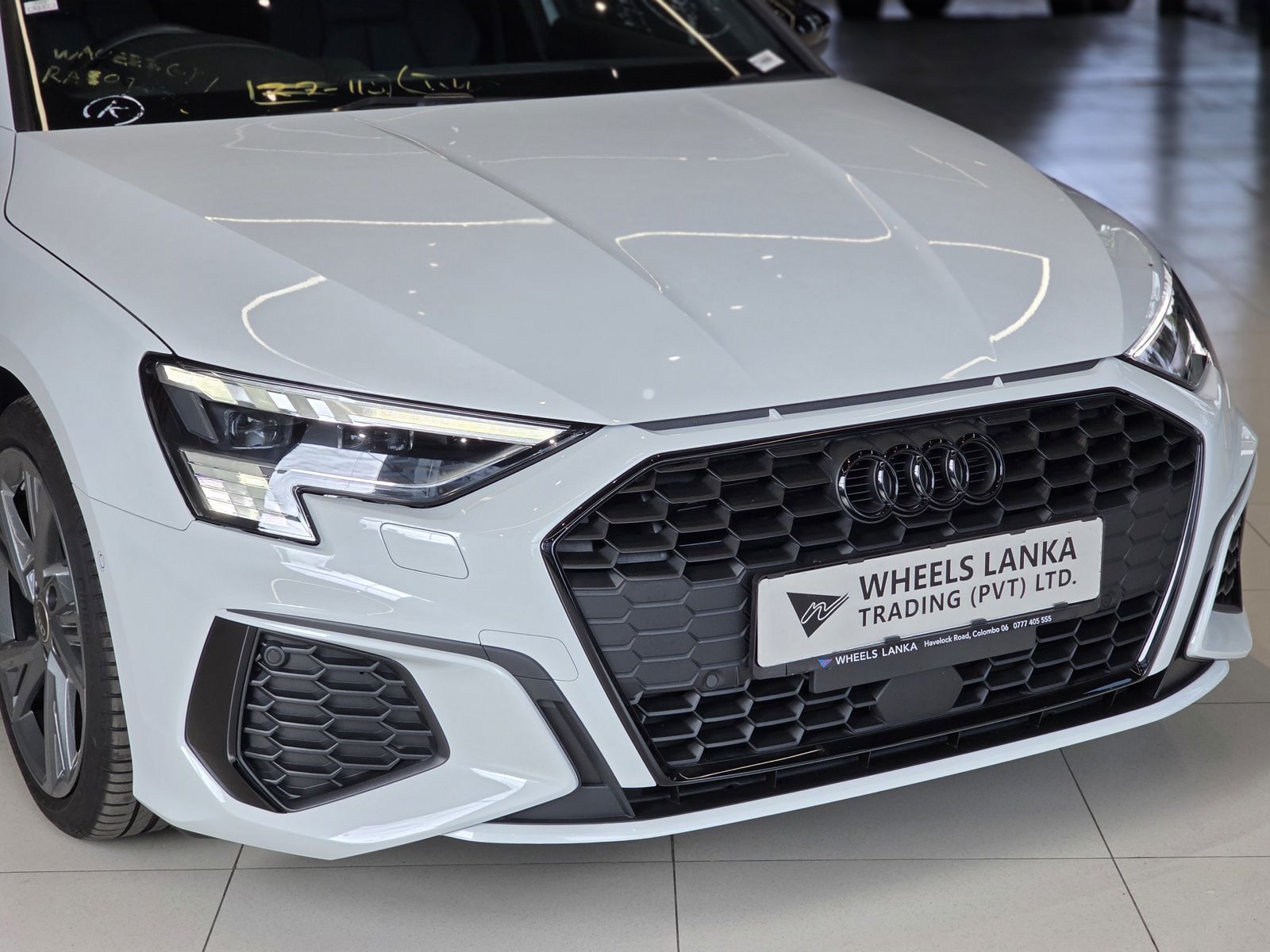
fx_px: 2531
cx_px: 635
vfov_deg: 21.3
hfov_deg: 28.2
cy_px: 476
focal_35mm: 69
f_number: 2.4
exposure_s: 1/326
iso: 100
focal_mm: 7.9
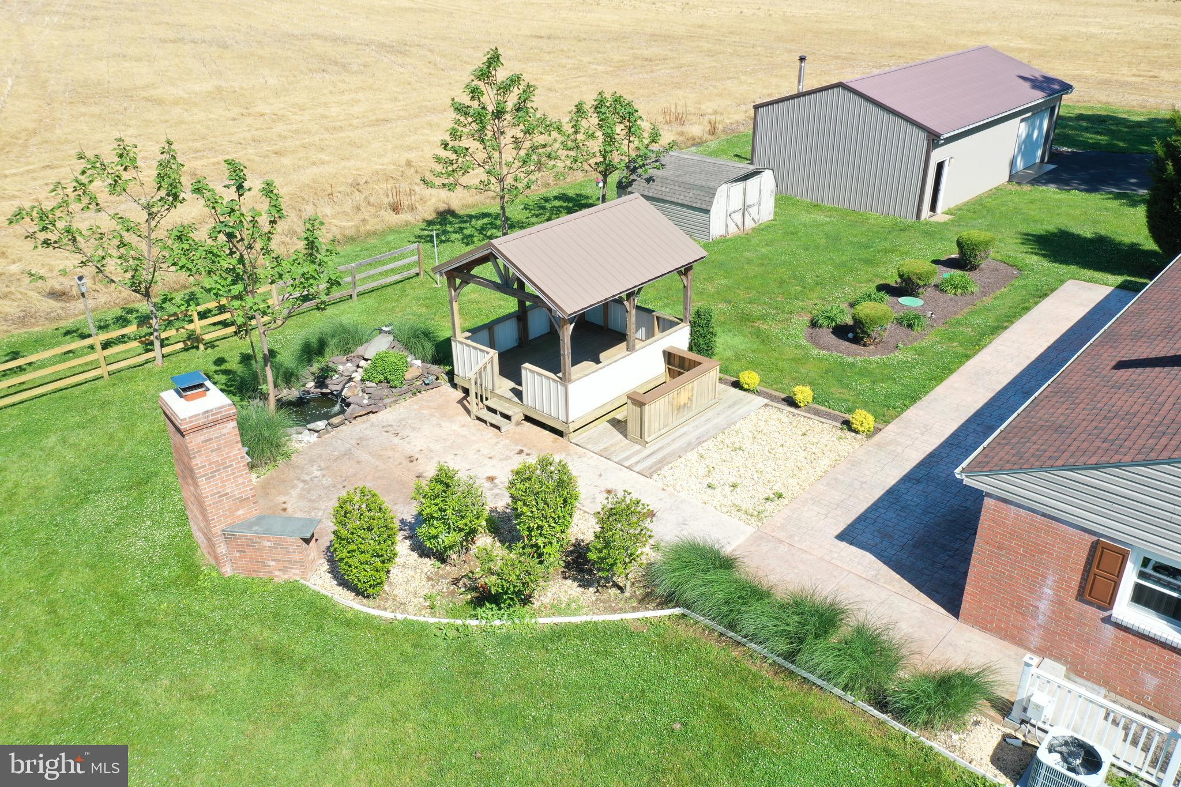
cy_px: 394
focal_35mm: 28
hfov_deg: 65.5
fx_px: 918
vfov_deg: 46.4
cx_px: 590
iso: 100
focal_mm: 10.26
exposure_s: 1/240
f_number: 5.6
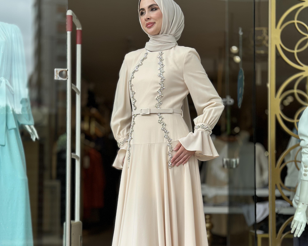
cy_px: 169
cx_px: 154
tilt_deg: +2.3
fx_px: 574
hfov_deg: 30.0
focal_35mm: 63
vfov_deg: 24.1
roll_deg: -0.8
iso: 80
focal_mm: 6.86
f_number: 1.78
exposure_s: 1/1590
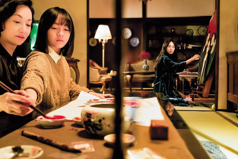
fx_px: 284
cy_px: 72
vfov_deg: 31.2
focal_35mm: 43
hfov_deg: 45.4
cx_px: 113
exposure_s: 1/100
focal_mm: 25.7
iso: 4000
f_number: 2.8
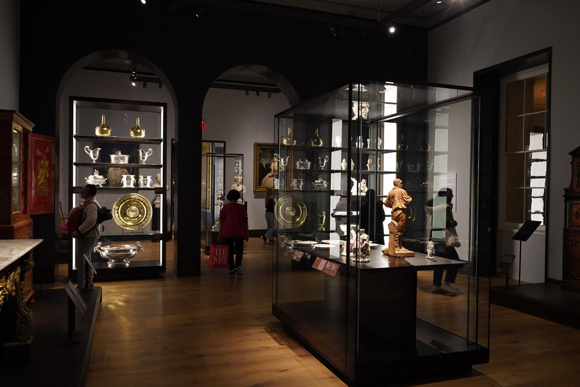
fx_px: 467
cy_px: 194
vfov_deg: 45.0
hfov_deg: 63.7
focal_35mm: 29
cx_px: 290
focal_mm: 29
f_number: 6.3
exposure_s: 1/100
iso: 8000
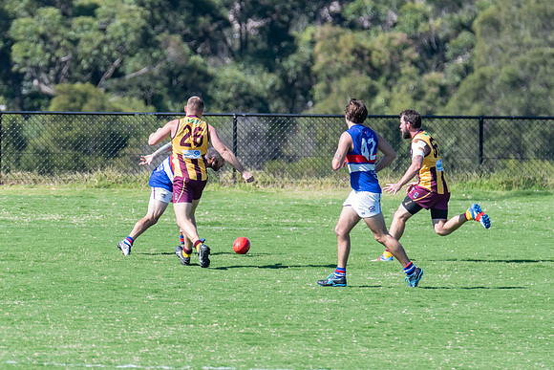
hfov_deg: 2.4
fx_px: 13255
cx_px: 206
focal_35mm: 861
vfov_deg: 1.6
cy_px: 196
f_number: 6.3
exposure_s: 1/2000
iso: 1000
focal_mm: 450
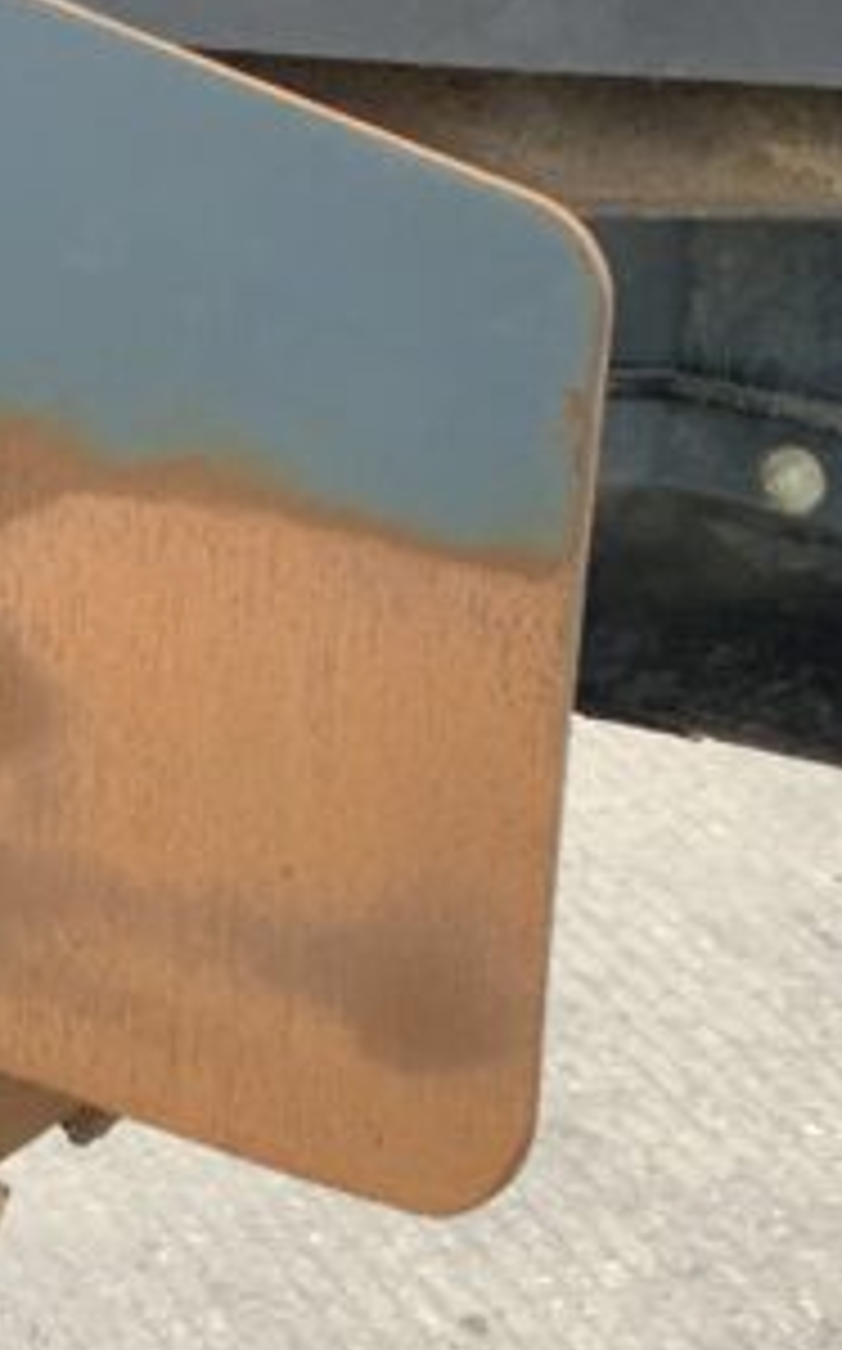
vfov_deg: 19.8
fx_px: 3863
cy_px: 562
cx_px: -374
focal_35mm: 105
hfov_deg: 11.9
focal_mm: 3
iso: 50
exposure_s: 1/122
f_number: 1.8
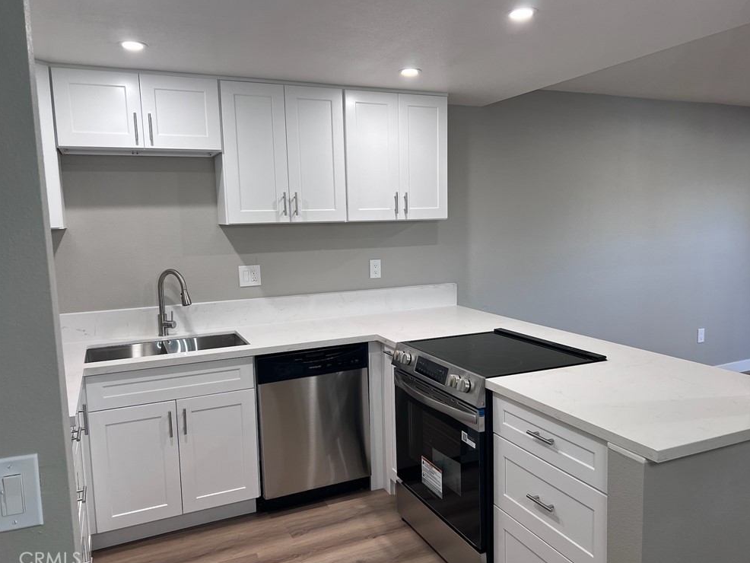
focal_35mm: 27
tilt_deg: -6.5
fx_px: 585
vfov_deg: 51.4
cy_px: 278
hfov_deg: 65.3
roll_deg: +1.6
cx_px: 386
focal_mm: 5.7
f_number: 1.5
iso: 100
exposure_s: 1/120
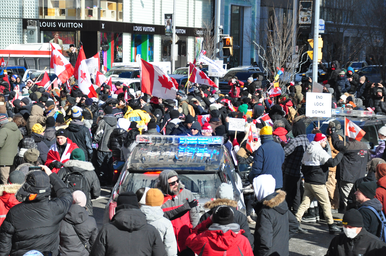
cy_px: 128
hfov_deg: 20.9
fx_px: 1044
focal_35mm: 98
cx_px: 193
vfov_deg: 14.0
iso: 800
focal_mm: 65
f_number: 6.3
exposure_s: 1/2500
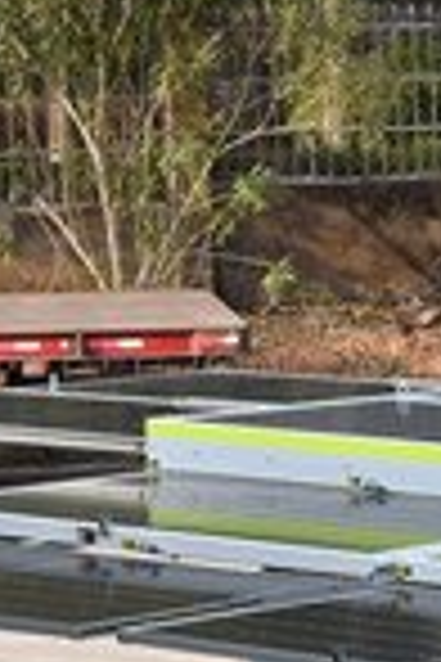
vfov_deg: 8.6
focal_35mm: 240
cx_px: 1058
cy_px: 558
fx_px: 4410
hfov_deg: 5.5
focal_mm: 44
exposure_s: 1/400
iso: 1250
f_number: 10
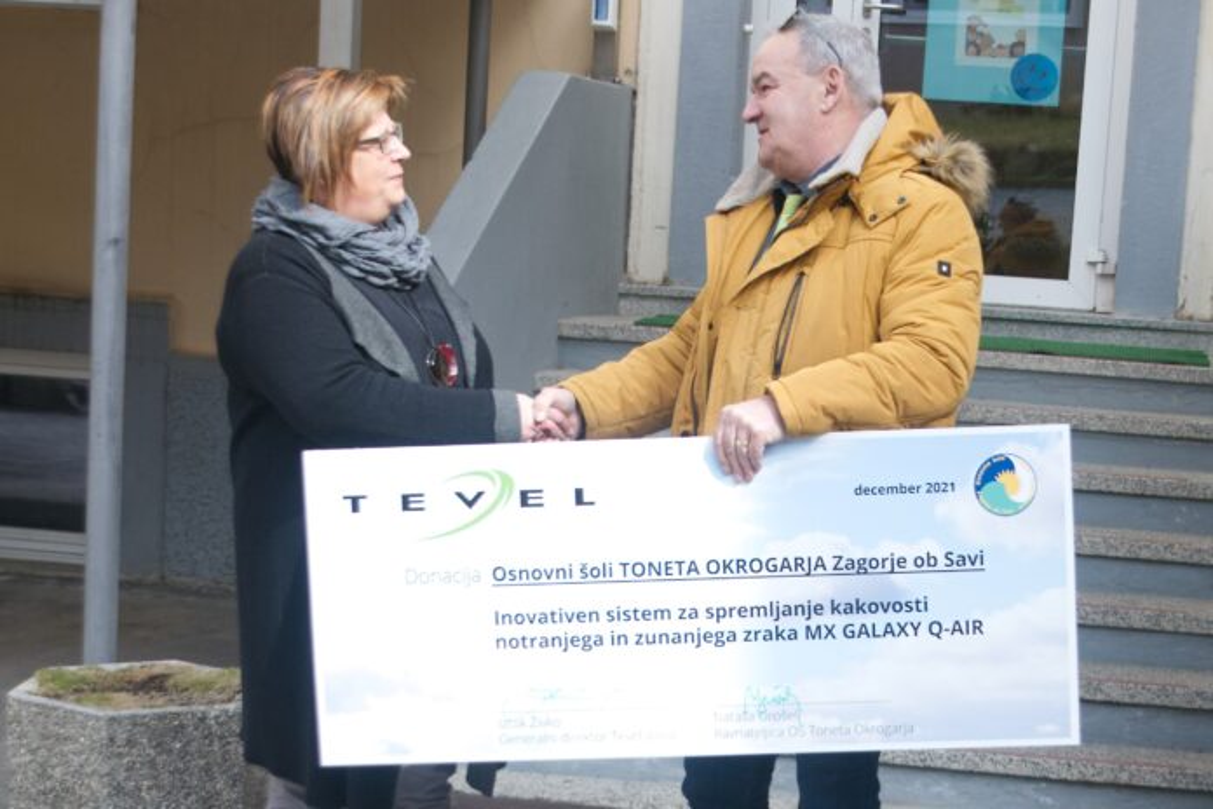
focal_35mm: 48
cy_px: 404
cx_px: 606
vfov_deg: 28.1
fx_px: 1617
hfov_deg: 41.1
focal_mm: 32
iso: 500
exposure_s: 1/800
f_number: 4.5
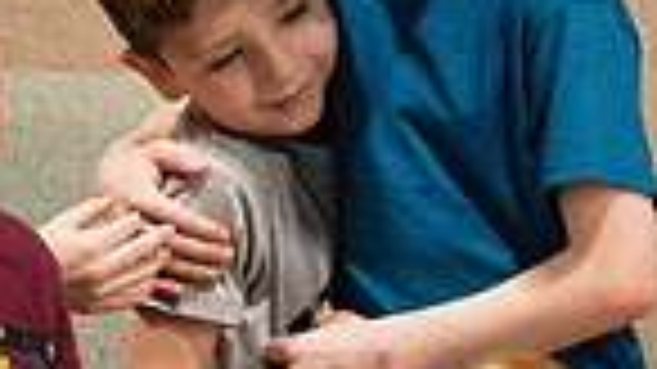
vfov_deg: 2.5
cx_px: 270
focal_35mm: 488
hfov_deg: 4.4
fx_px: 8498
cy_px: 225
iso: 2500
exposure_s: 1/320
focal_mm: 70
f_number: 2.8
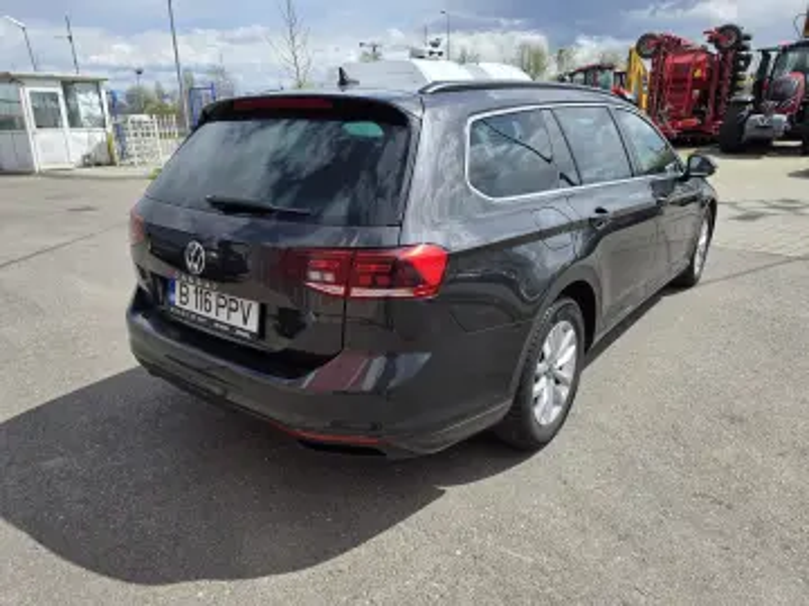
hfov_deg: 73.9
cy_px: 303
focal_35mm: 23
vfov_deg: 58.9
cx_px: 404
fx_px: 538
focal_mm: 6.3
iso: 80
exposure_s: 1/4889
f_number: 1.7
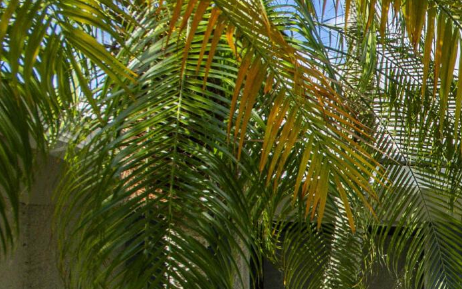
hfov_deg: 22.0
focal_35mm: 66
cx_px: 791
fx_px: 831
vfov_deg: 18.3
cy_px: 383
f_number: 8
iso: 100
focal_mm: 10
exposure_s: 1/320
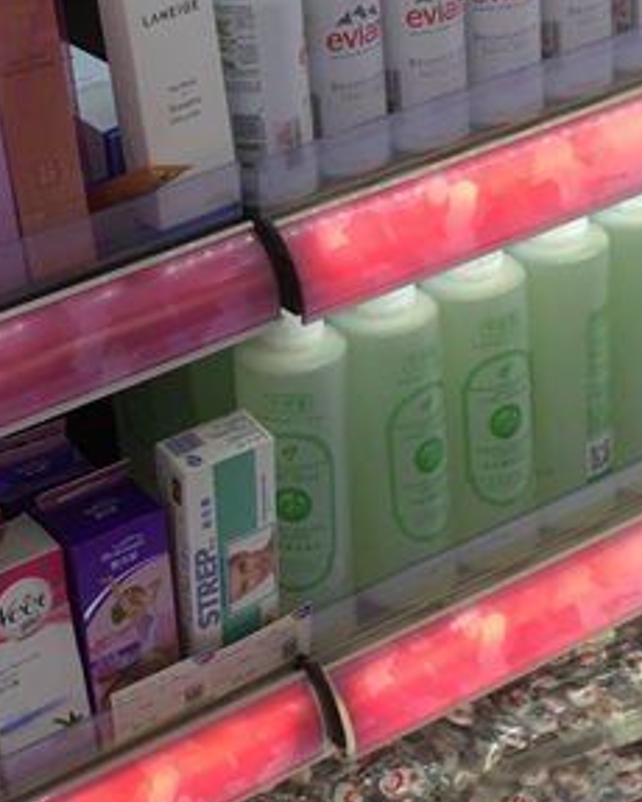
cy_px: 365
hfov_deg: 18.4
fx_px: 1969
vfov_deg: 23.0
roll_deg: +8.3
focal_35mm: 83
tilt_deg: -26.7
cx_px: 145
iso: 25
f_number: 2.2
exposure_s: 1/33
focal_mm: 4.15
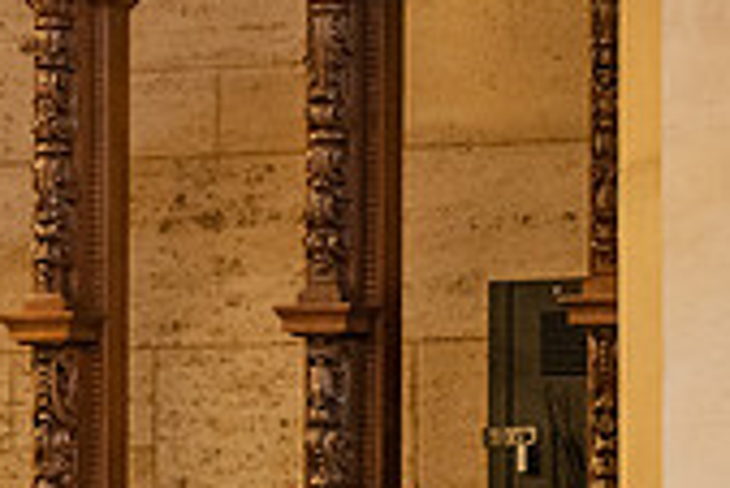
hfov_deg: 6.5
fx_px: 6352
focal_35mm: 313
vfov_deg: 4.4
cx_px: -359
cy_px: 792
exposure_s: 1/100
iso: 3200
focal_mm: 91
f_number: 4
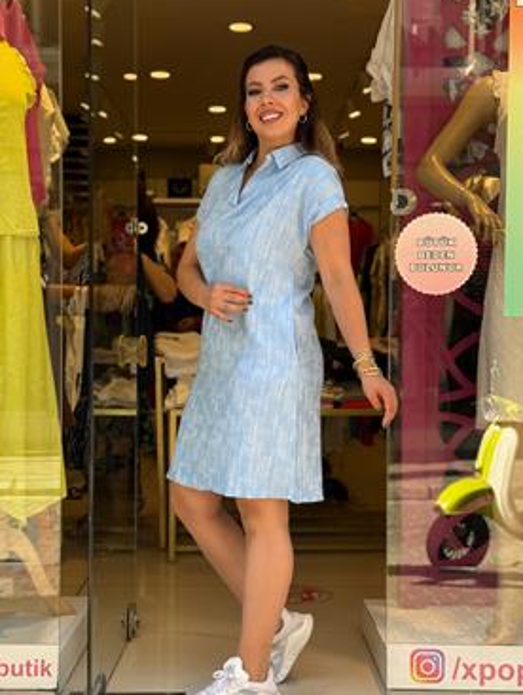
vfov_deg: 35.5
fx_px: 1086
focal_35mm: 54
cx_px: 248
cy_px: 363
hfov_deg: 27.1
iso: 80
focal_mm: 6.76
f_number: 1.78
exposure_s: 1/384
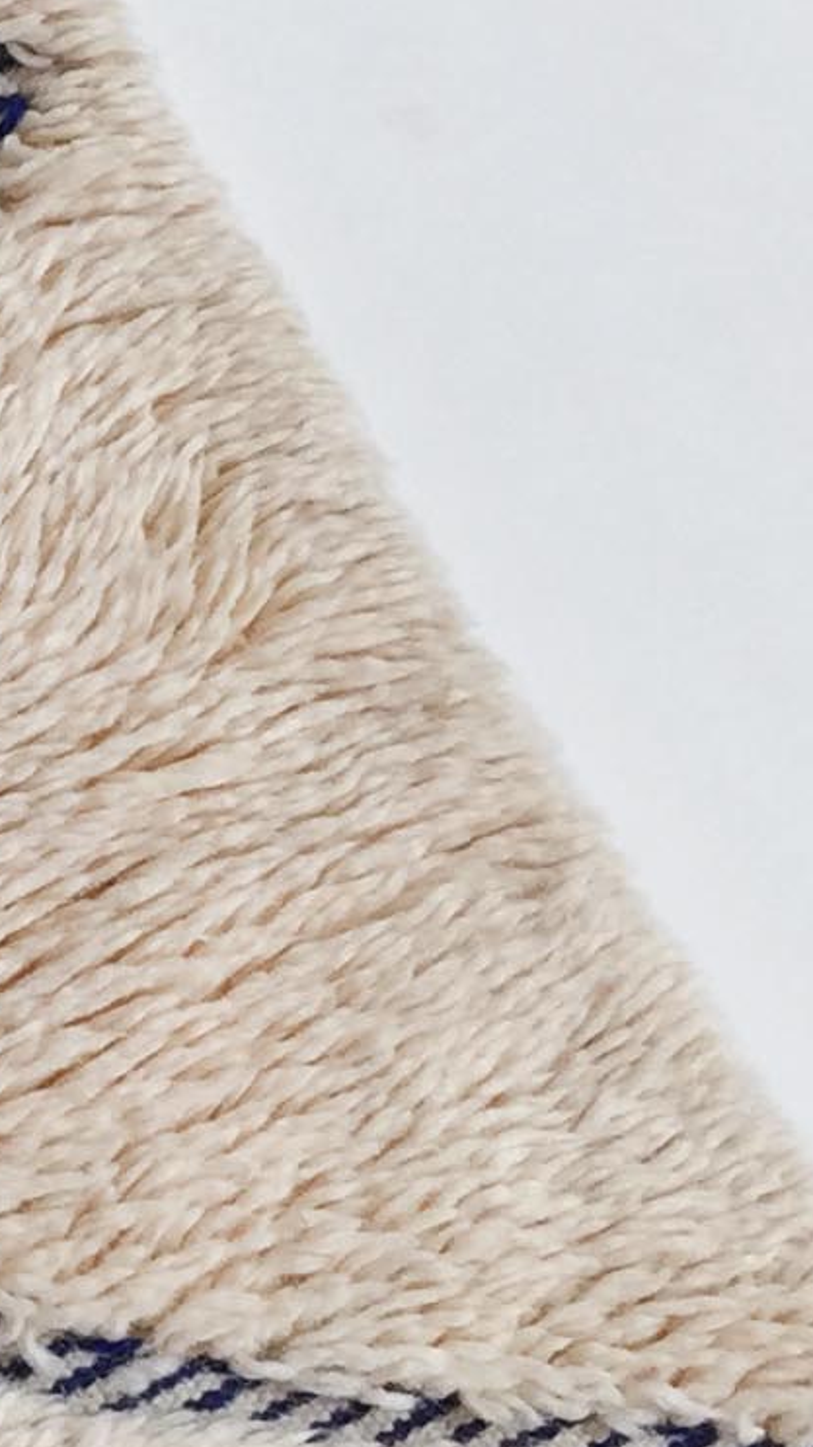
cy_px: 1024
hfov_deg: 7.9
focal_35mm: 139
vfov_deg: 15.4
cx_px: -1293
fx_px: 5331
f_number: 2.2
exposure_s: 1/100
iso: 32
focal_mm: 4.15
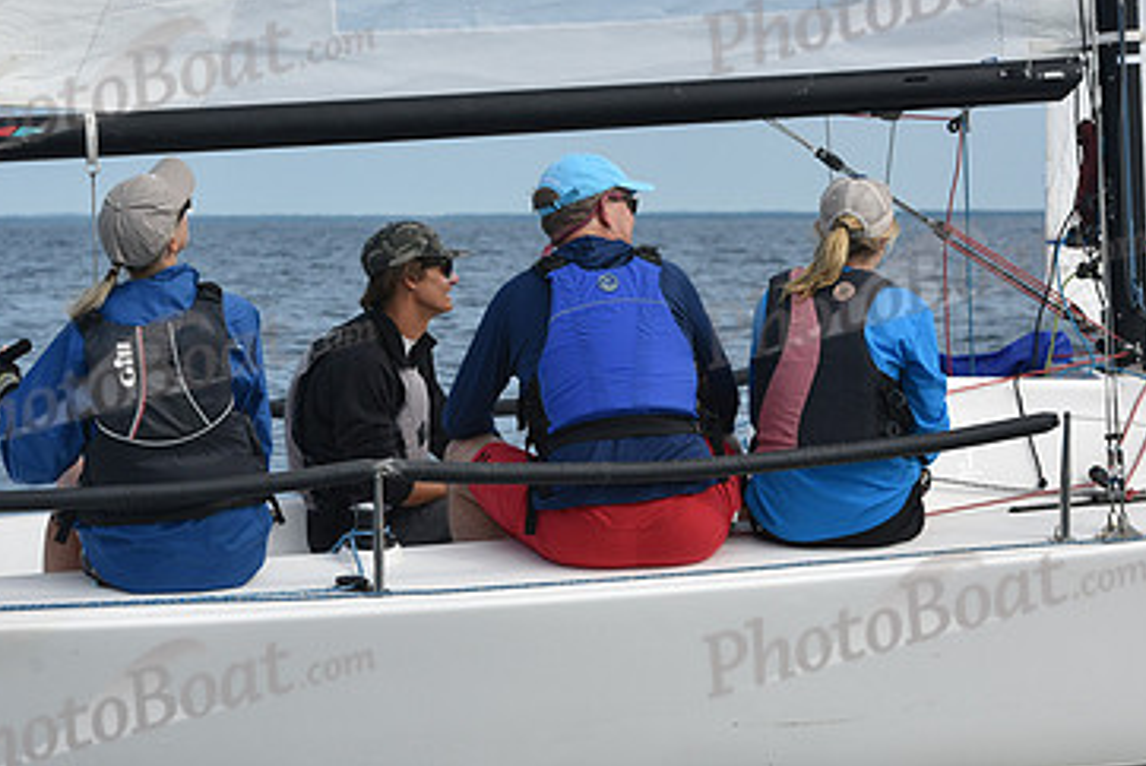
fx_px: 5097
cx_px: 541
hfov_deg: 12.8
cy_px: 495
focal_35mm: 160
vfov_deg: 8.6
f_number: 8
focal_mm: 100
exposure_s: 1/1250
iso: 320
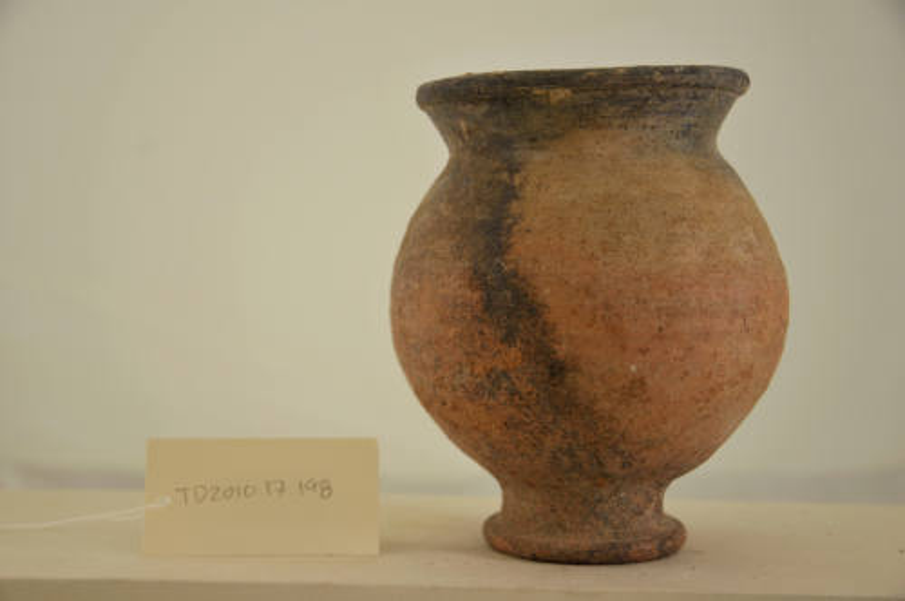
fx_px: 1431
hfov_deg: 35.1
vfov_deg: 23.7
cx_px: 452
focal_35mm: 57
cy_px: 300
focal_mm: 38
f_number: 4.8
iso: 200
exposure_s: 1/60
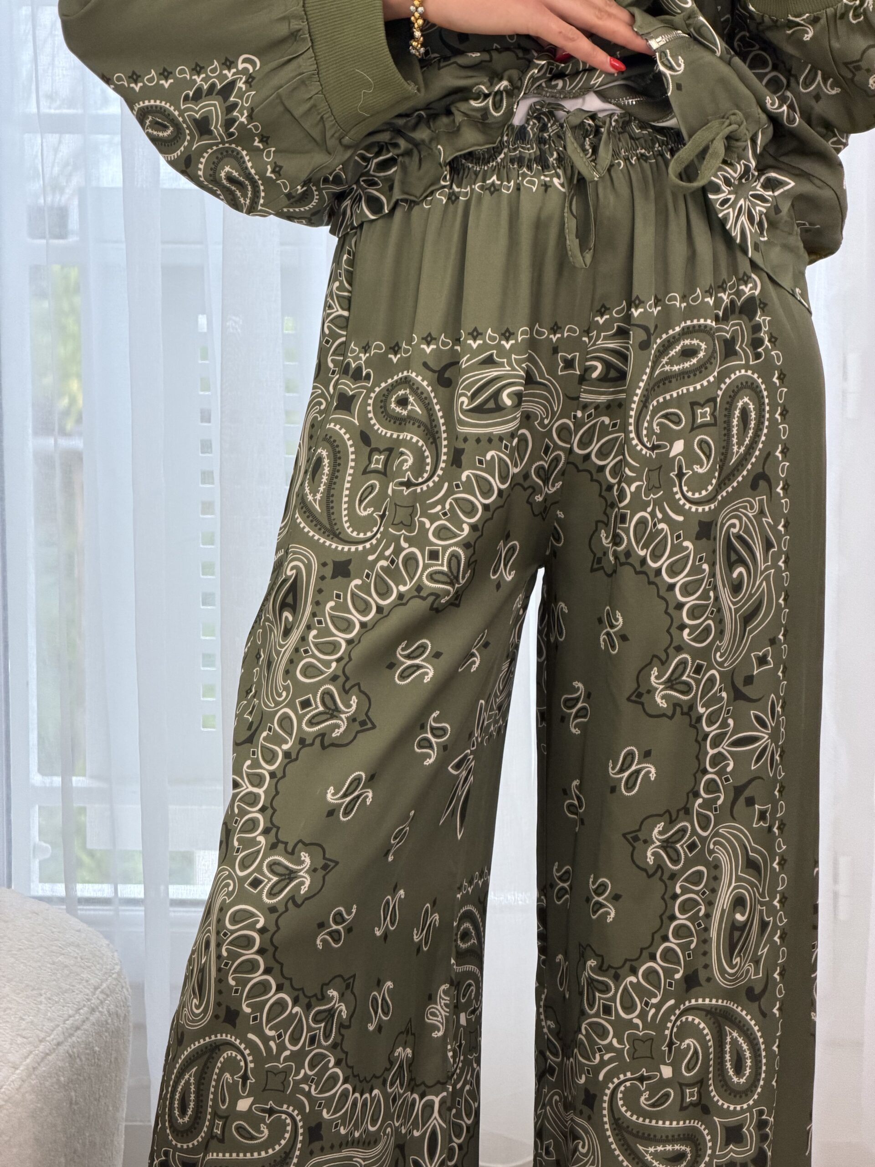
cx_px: 438
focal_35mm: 100
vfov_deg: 19.6
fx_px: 3370
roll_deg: +0.0
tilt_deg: -25.7
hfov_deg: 14.8
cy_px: 584
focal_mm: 16.89
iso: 250
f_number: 2.8
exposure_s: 1/100
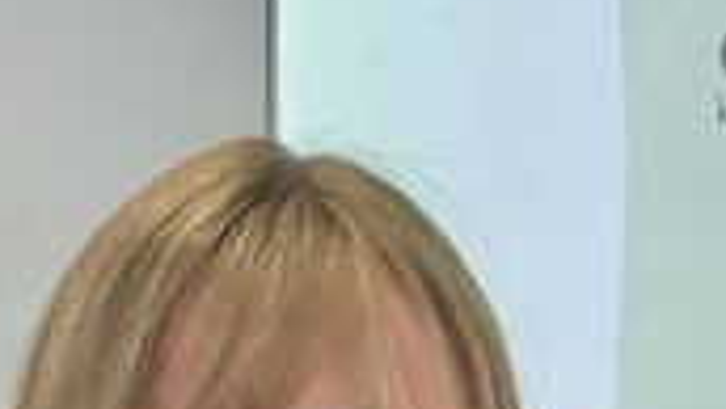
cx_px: 253
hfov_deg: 14.4
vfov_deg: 7.7
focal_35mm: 149
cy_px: 944
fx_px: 2870
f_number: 1.9
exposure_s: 1/50
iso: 80
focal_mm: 2.69
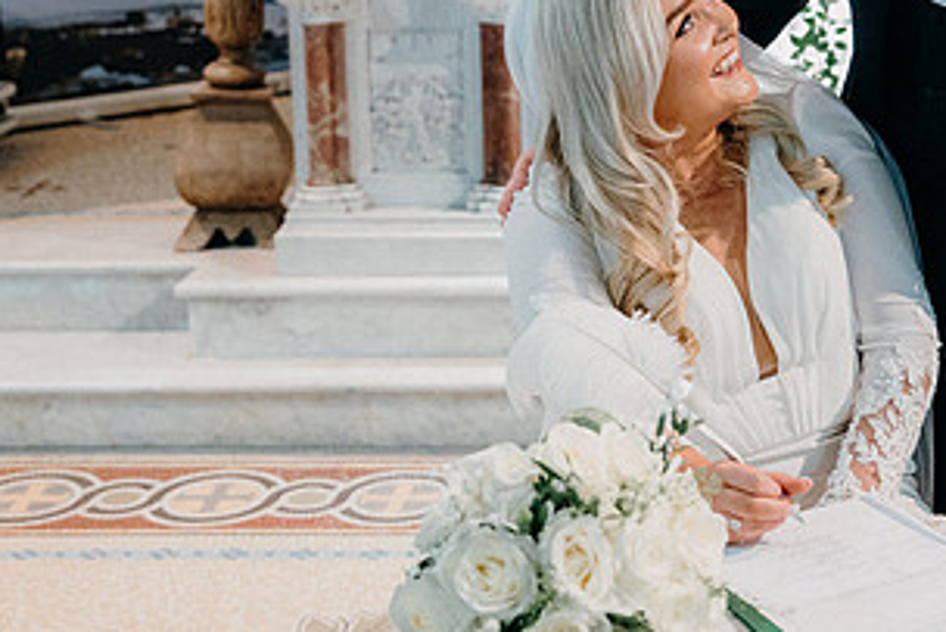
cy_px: 117
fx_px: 2156
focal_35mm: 82
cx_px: 843
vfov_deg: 16.5
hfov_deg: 24.1
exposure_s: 1/160
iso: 4000
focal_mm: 43
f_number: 3.5
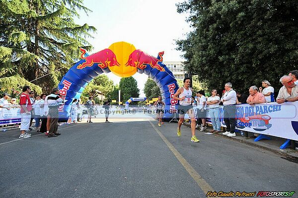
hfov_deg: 93.3
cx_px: 149
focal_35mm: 17
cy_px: 99
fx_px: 141
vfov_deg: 70.3
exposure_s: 1/400
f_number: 4.5
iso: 400
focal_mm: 17
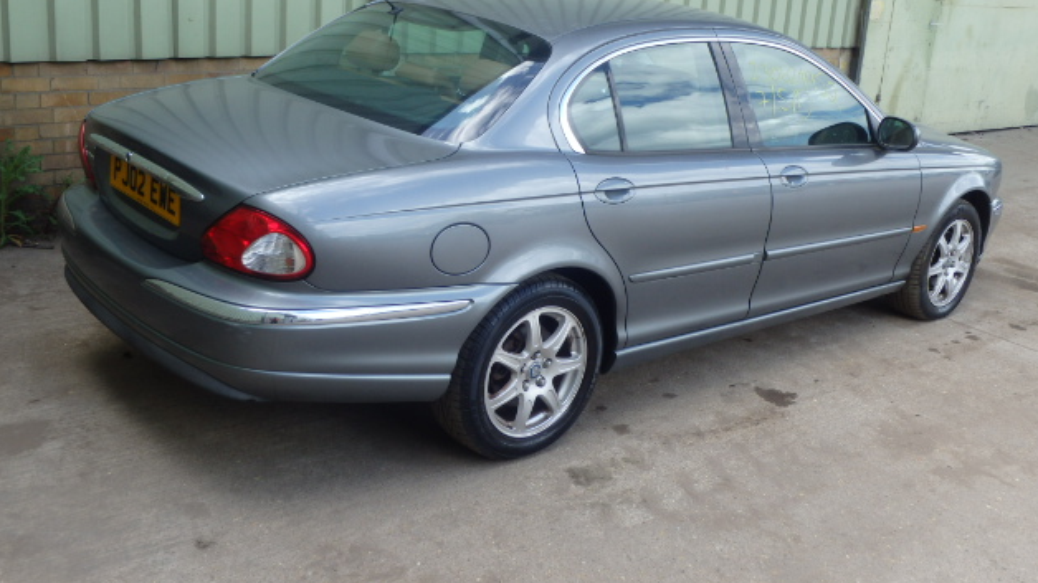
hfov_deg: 50.5
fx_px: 1101
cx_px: 521
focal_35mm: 40
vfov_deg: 29.6
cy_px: 223
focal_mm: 6.4
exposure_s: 1/160
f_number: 4.5
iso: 125
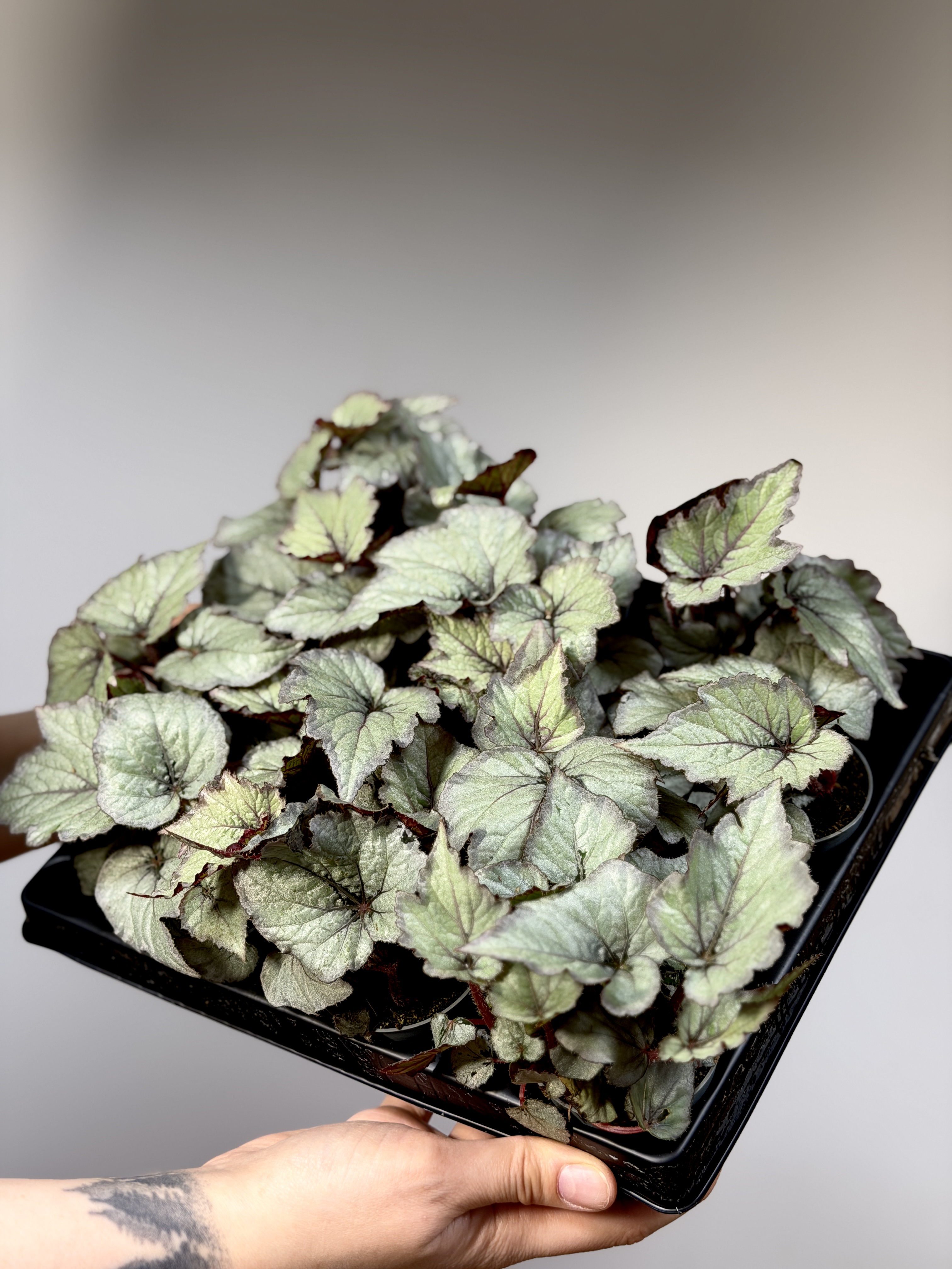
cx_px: 476
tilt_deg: -2.6
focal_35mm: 48
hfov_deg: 30.3
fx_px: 1760
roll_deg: +0.2
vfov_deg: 39.7
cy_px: 634
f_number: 1.78
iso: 50
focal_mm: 6.76
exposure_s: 1/50
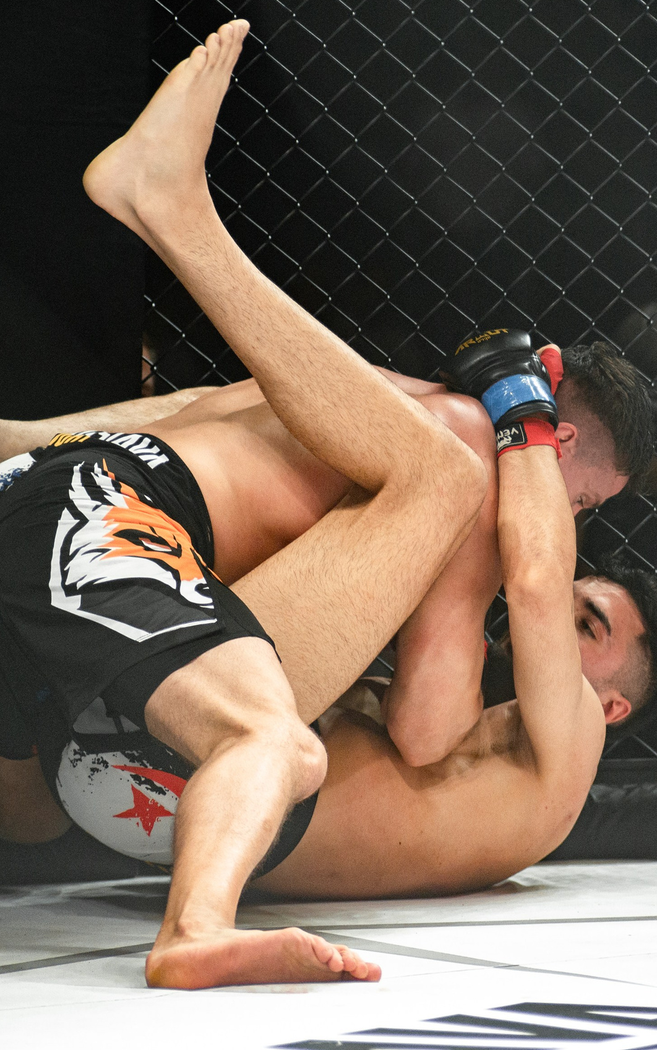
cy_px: 523
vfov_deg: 10.9
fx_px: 5500
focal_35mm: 192
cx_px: 364
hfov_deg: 6.8
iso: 2200
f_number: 4
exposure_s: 1/640
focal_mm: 125
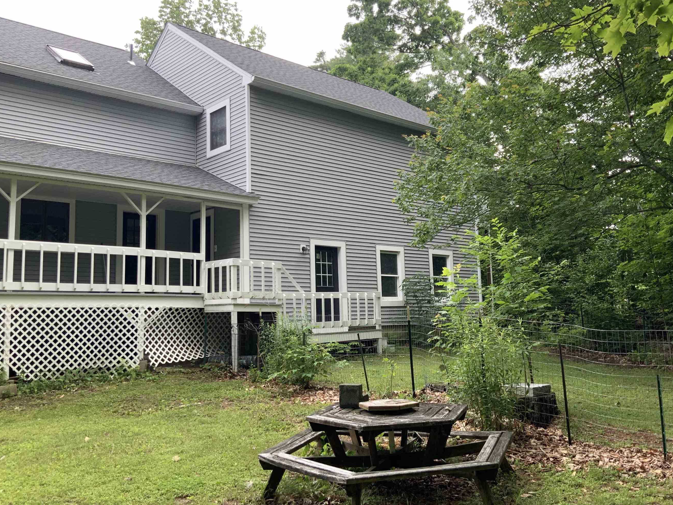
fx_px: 661
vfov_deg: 41.8
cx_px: 364
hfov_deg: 53.9
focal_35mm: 34
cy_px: 242
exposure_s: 1/156
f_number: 1.8
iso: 16
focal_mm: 3
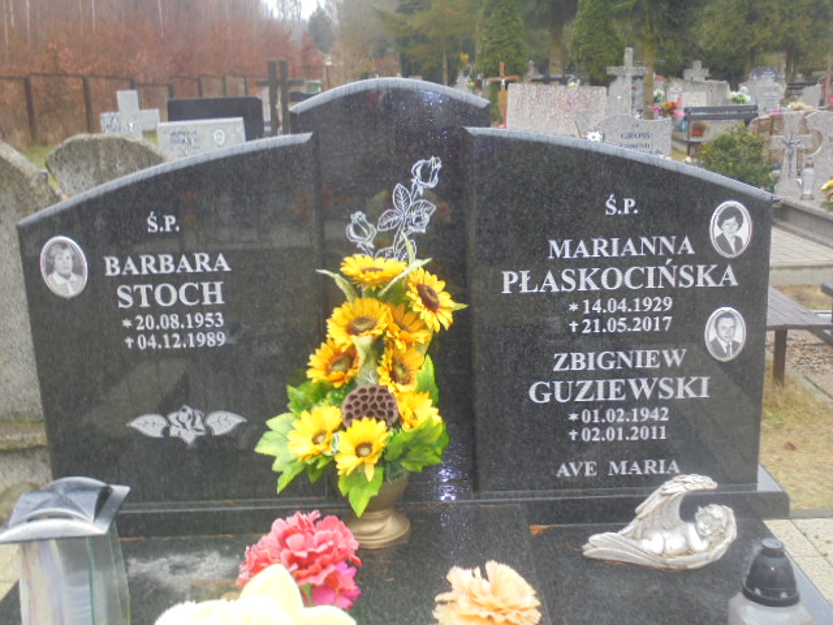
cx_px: 416
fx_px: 914
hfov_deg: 49.0
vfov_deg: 37.7
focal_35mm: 38
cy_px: 312
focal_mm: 6.9
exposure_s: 1/50
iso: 100
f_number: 4.2
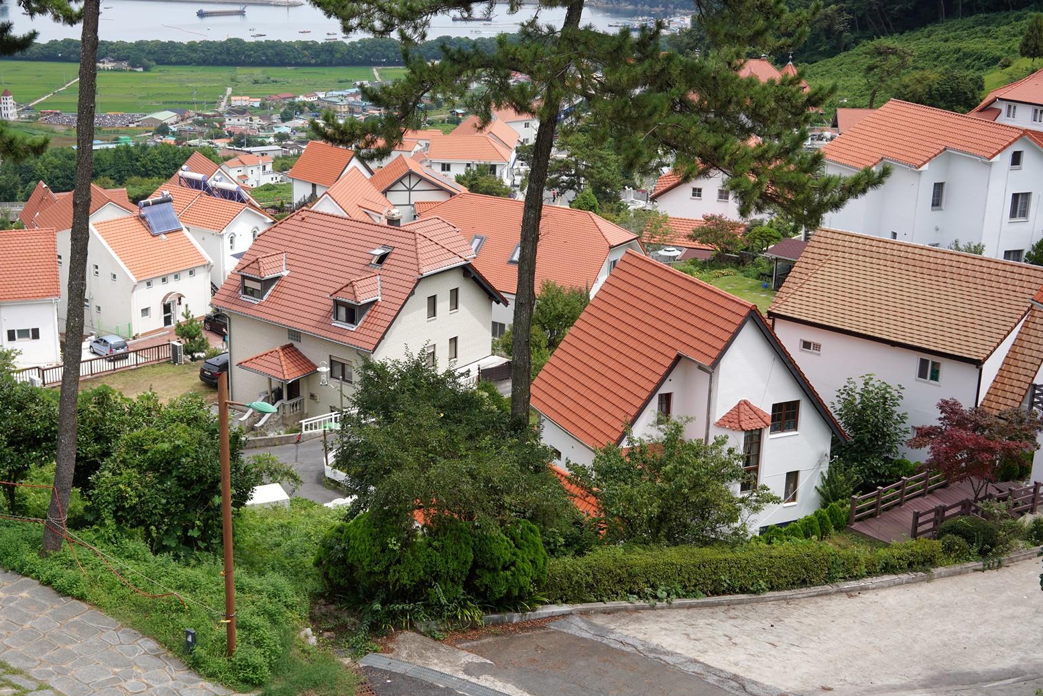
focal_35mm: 45
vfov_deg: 29.8
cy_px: 287
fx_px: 1304
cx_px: 395
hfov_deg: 43.3
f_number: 10
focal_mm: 35
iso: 100
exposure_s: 1/125
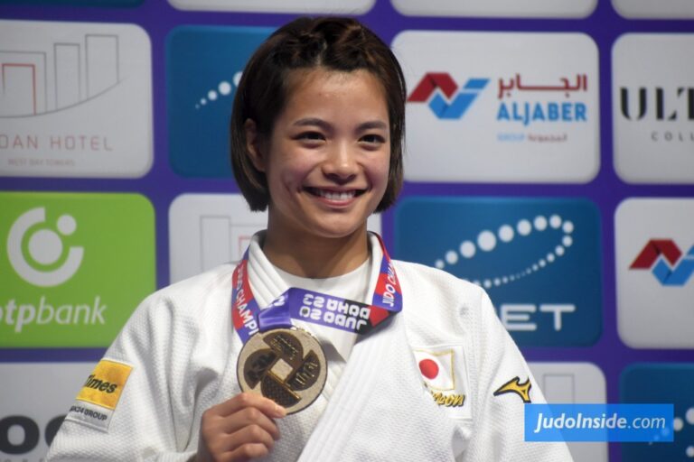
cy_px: 231
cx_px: 347
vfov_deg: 3.7
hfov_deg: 5.5
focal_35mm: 375
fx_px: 7229
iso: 1600
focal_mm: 250
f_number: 6
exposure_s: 1/400
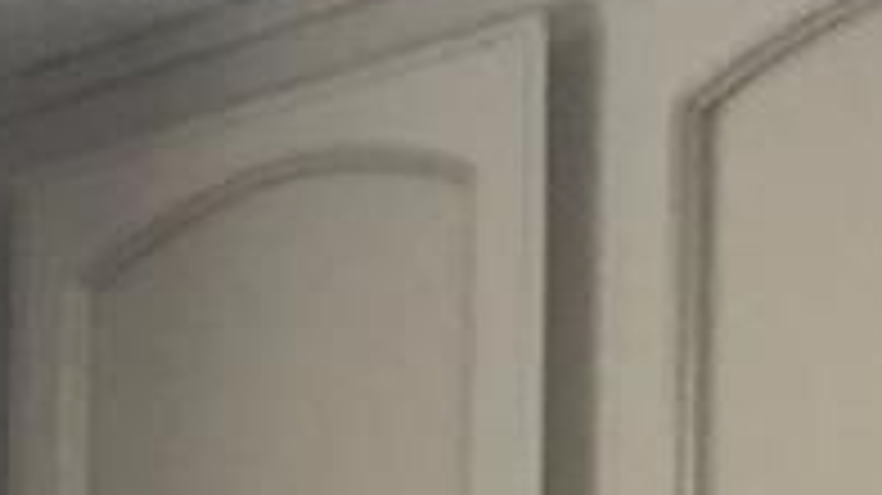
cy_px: 2030
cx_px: -1512
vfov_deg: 4.6
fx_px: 5657
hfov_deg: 8.0
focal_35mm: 242
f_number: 2.2
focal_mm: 4.15
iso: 125
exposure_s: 1/30
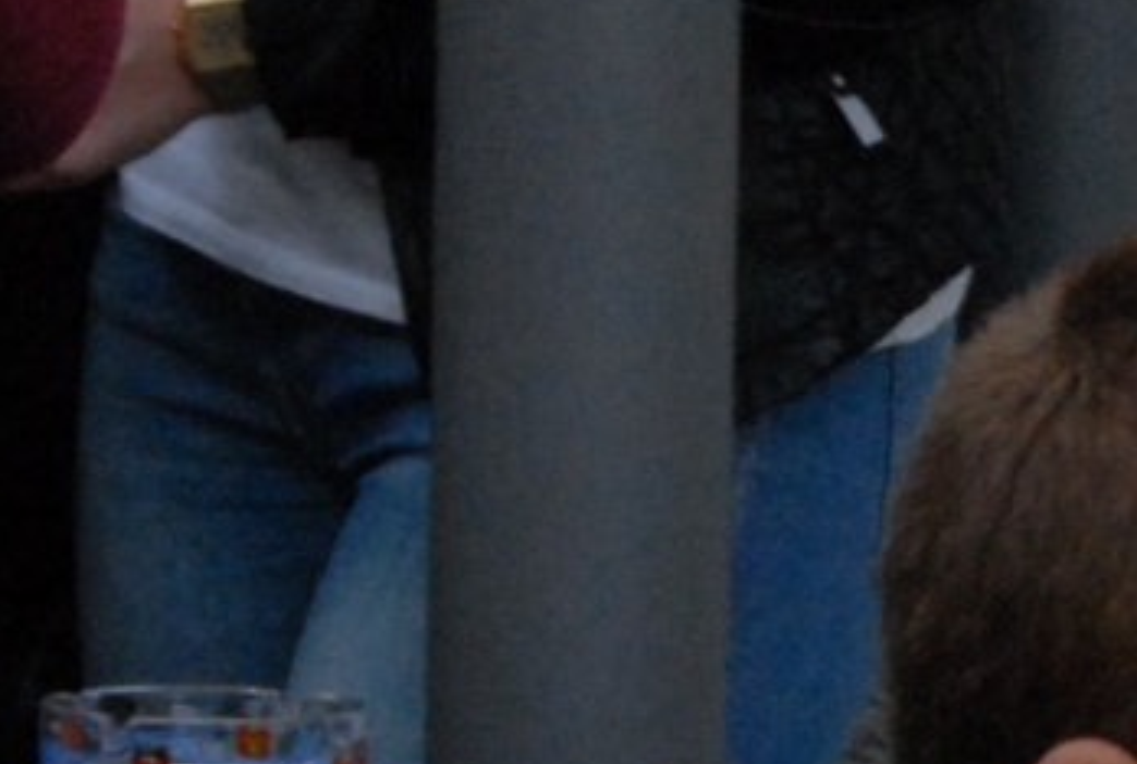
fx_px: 15850
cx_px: 2392
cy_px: 473
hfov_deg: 4.1
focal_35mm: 501
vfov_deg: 2.8
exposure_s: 1/200
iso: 1000
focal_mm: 65
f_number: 7.1
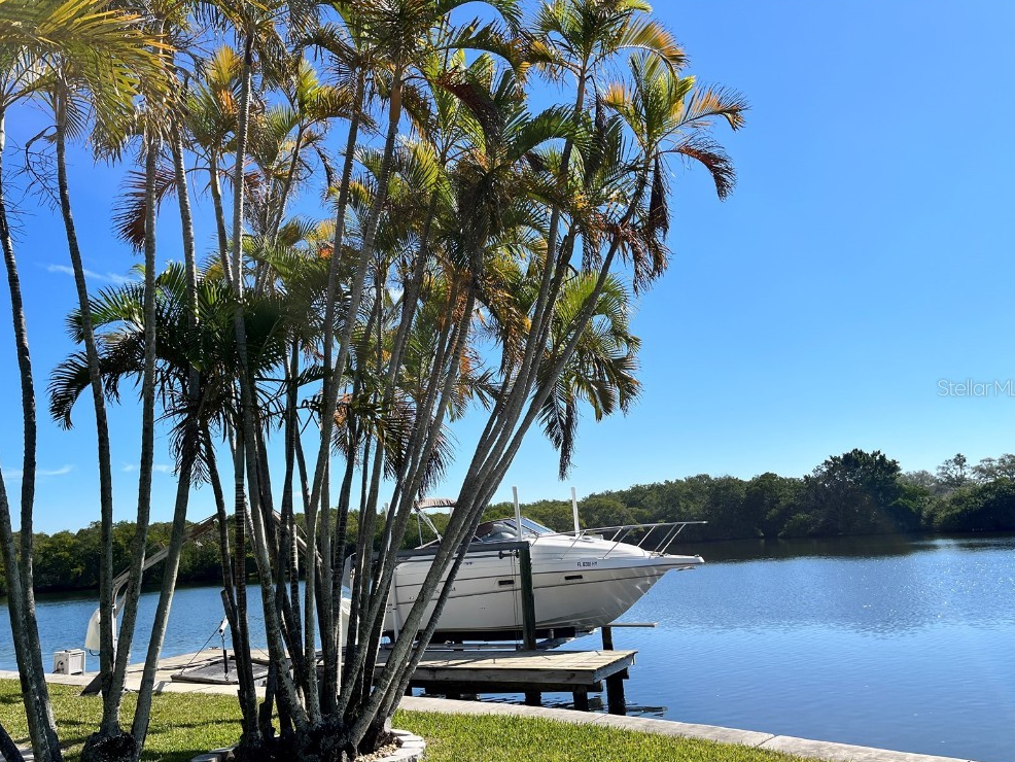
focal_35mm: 27
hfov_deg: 65.3
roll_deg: +4.3
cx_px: 508
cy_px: 387
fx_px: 792
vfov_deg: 51.4
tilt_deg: +10.0
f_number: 1.6
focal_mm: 5.1
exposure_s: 1/4484
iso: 50
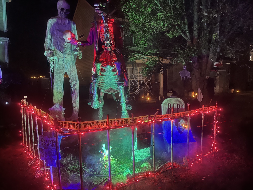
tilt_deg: -4.7
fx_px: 190
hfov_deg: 67.3
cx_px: 126
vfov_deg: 53.1
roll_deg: +0.7
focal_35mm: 26
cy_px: 95
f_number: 1.6
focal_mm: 5.1
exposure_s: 1/20
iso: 1250
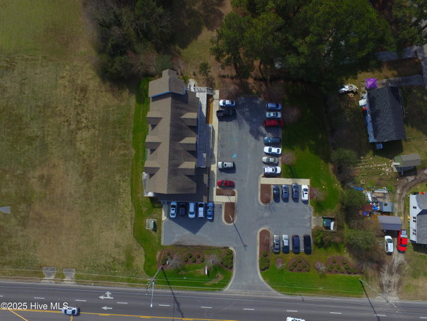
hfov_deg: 81.7
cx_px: 214
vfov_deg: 66.0
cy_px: 160
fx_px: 247
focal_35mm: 20
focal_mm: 3.61
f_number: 2.8
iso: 100
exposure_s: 1/1105
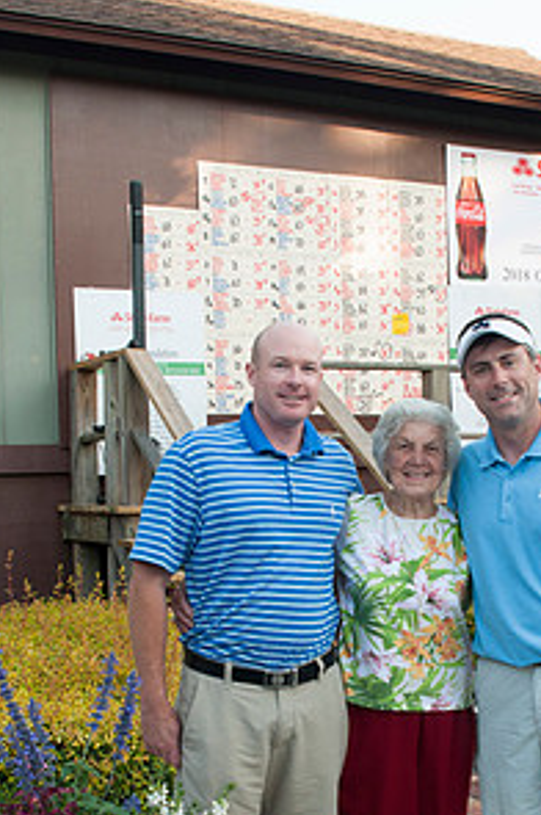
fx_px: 1243
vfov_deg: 35.6
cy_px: 594
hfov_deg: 24.5
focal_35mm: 55
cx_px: 333
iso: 500
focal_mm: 24
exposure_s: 1/160
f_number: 7.1
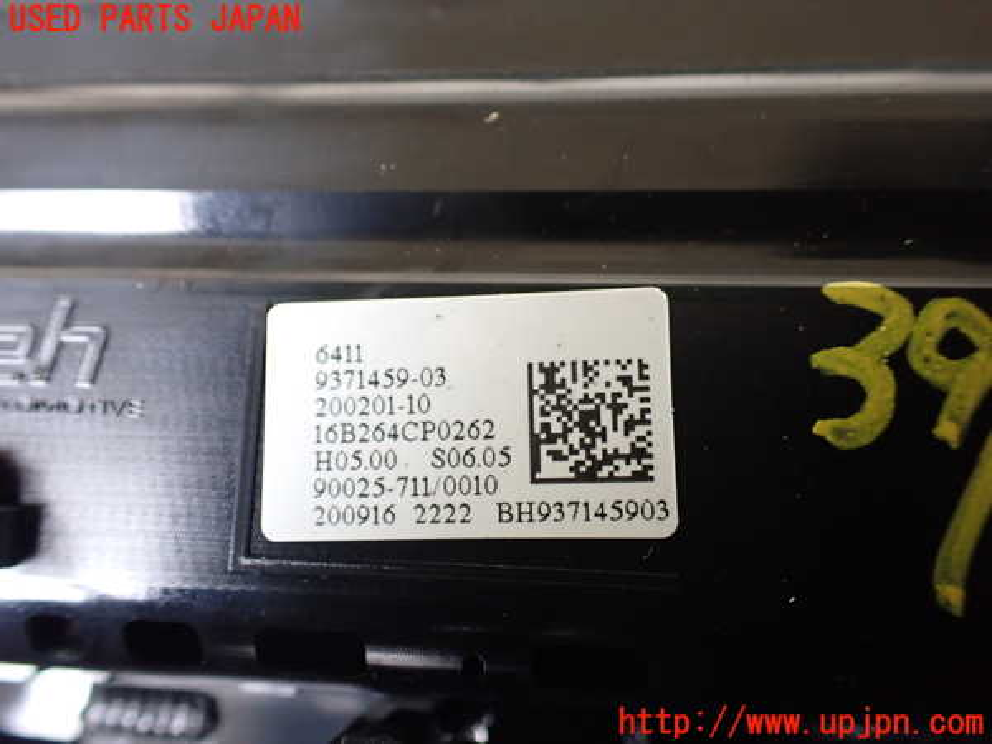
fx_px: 860
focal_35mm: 30
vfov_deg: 46.8
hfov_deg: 60.0
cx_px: 496
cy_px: 372
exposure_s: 1/50
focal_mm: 5.4
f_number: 2.3
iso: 800
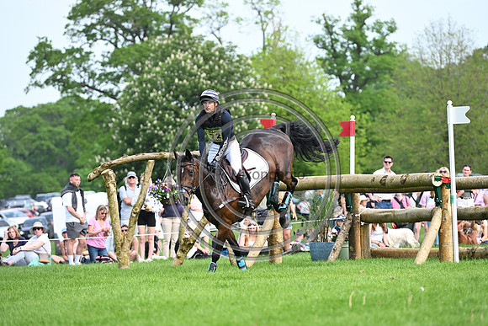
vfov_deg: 7.0
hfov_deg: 10.5
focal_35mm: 195
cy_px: 163
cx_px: 244
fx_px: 2644
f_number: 5
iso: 640
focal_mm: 195
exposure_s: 1/1250
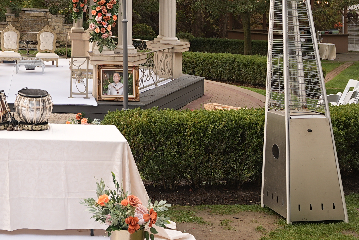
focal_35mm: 56
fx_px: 558
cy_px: -17
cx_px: 16
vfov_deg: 22.9
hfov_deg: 33.2
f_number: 1.8
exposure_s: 1/320
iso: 100
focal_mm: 16
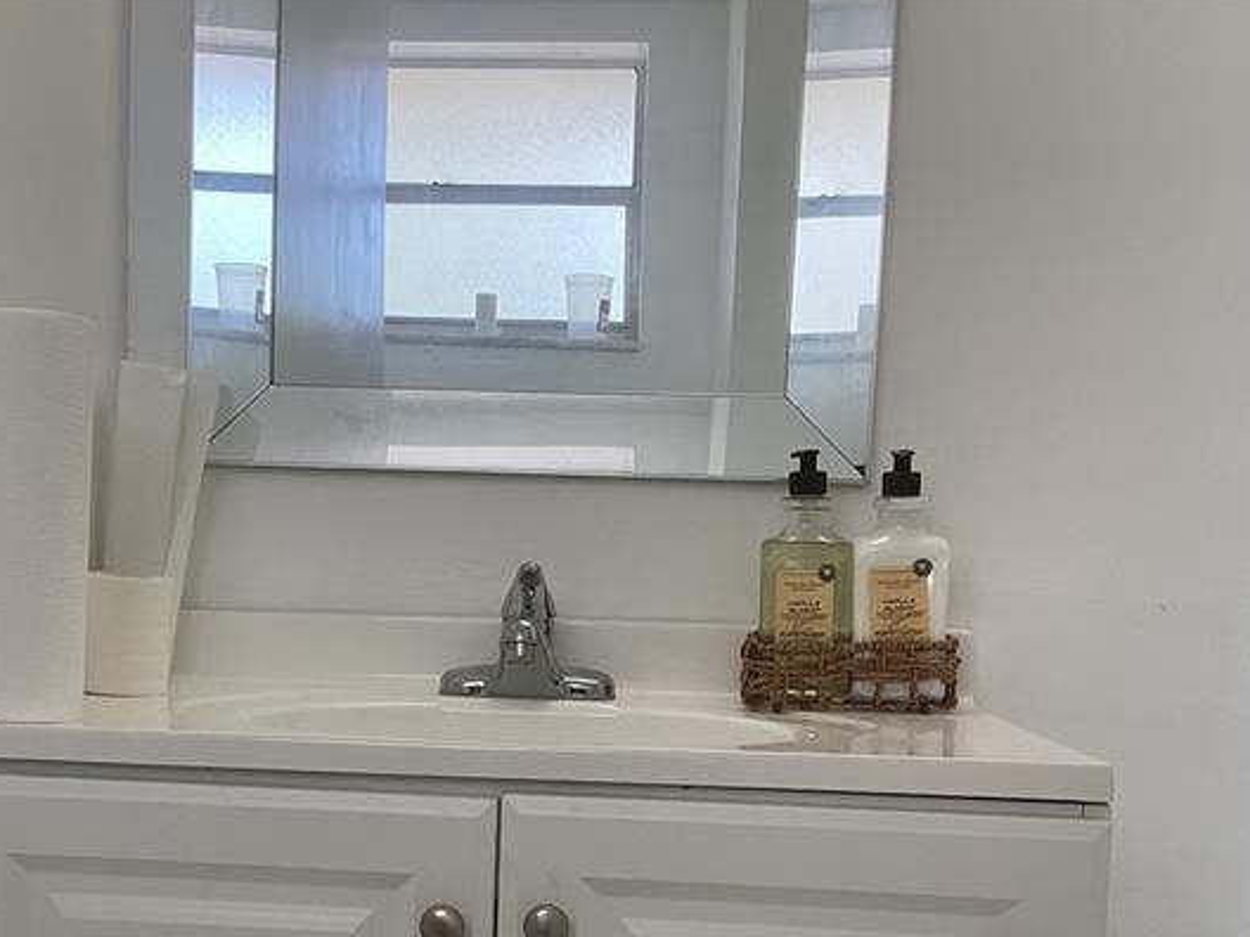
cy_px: 700
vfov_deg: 30.4
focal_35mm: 47
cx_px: 443
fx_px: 1697
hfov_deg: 40.1
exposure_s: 1/120
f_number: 2.4
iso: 40
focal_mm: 3.3
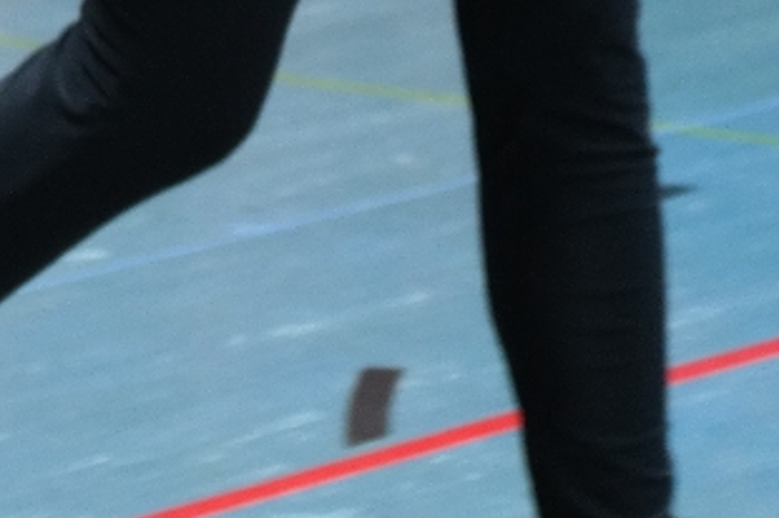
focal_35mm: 398
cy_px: -810
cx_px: -787
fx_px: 8603
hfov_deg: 5.1
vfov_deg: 3.4
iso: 400
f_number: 4
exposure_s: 1/80
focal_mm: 50
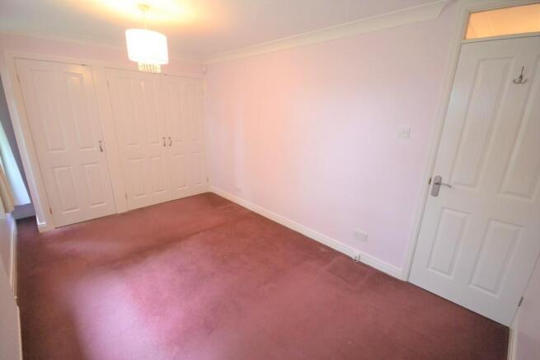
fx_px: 225
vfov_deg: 77.4
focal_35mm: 15
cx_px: 270
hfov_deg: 100.4
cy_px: 180
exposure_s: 1/40
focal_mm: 10
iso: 3200
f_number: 4
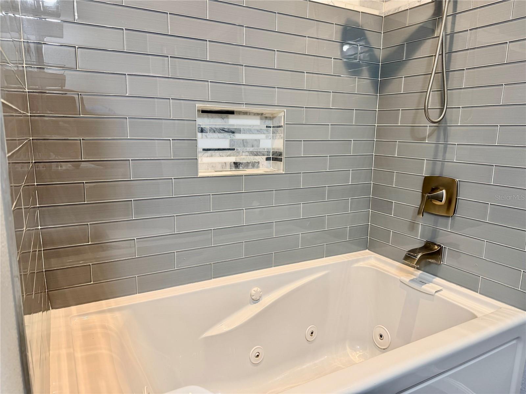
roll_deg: -0.9
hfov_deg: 71.6
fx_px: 365
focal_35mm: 24
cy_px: 197
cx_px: 263
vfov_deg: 56.8
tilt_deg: -10.4
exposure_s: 1/60
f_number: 1.78
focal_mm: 6.76
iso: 125
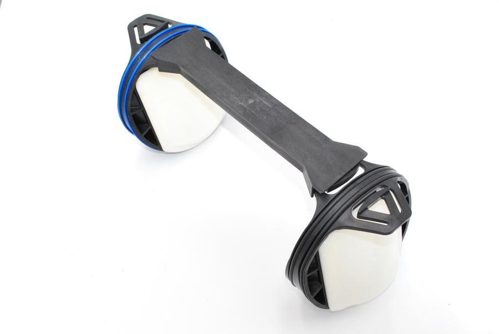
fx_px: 541
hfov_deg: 49.5
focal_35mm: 39
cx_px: 250
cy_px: 167
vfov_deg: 34.3
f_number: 10
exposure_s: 1/200
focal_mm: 26
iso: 1600
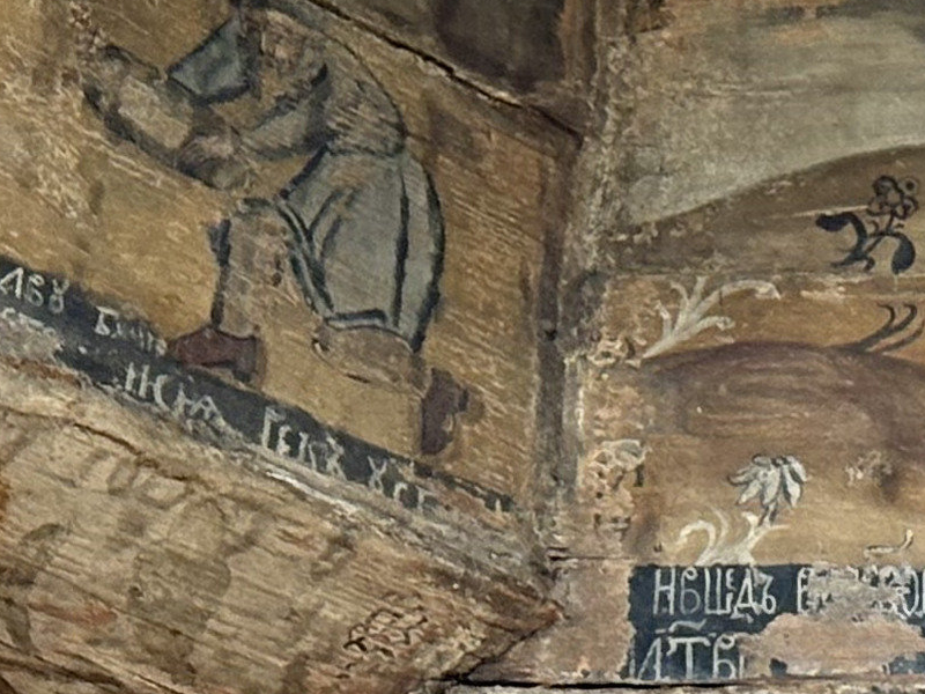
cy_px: 459
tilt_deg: +33.9
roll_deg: +1.1
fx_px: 6948
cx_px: 1798
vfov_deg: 5.7
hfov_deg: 7.3
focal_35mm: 260
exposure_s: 1/40
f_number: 1.6
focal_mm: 5.96
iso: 250
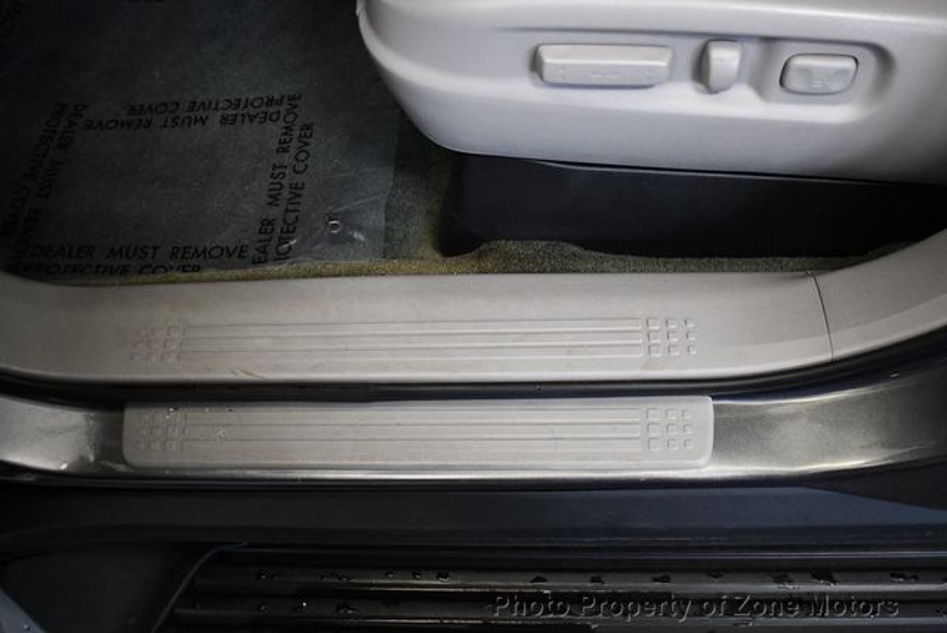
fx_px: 948
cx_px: 474
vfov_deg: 36.9
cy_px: 316
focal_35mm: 36
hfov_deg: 53.1
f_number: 3.5
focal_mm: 18
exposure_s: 1/125
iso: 2500
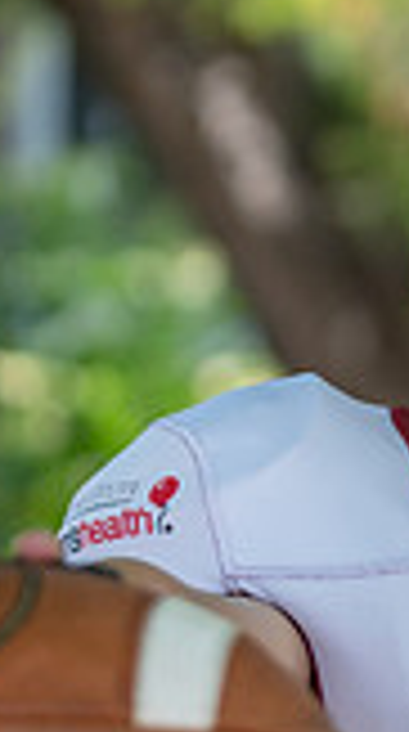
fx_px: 5468
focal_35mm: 282
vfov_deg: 7.7
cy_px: 600
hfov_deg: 4.3
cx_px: 654
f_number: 2.8
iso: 160
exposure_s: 1/320
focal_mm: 70
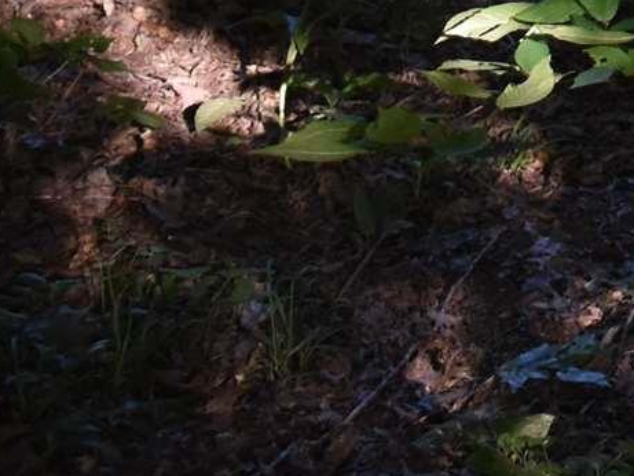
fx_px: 3169
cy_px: -861
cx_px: 1355
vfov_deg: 7.7
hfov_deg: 10.3
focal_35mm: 173
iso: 450
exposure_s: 1/250
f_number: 3.5
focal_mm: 18
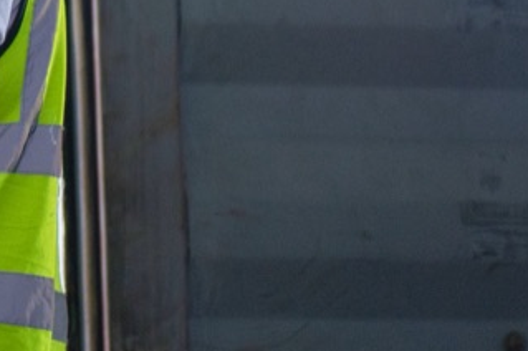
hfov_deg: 7.8
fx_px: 3516
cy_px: -315
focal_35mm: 240
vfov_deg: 5.6
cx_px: -864
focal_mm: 45
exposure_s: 1/250
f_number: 1.8
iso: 400
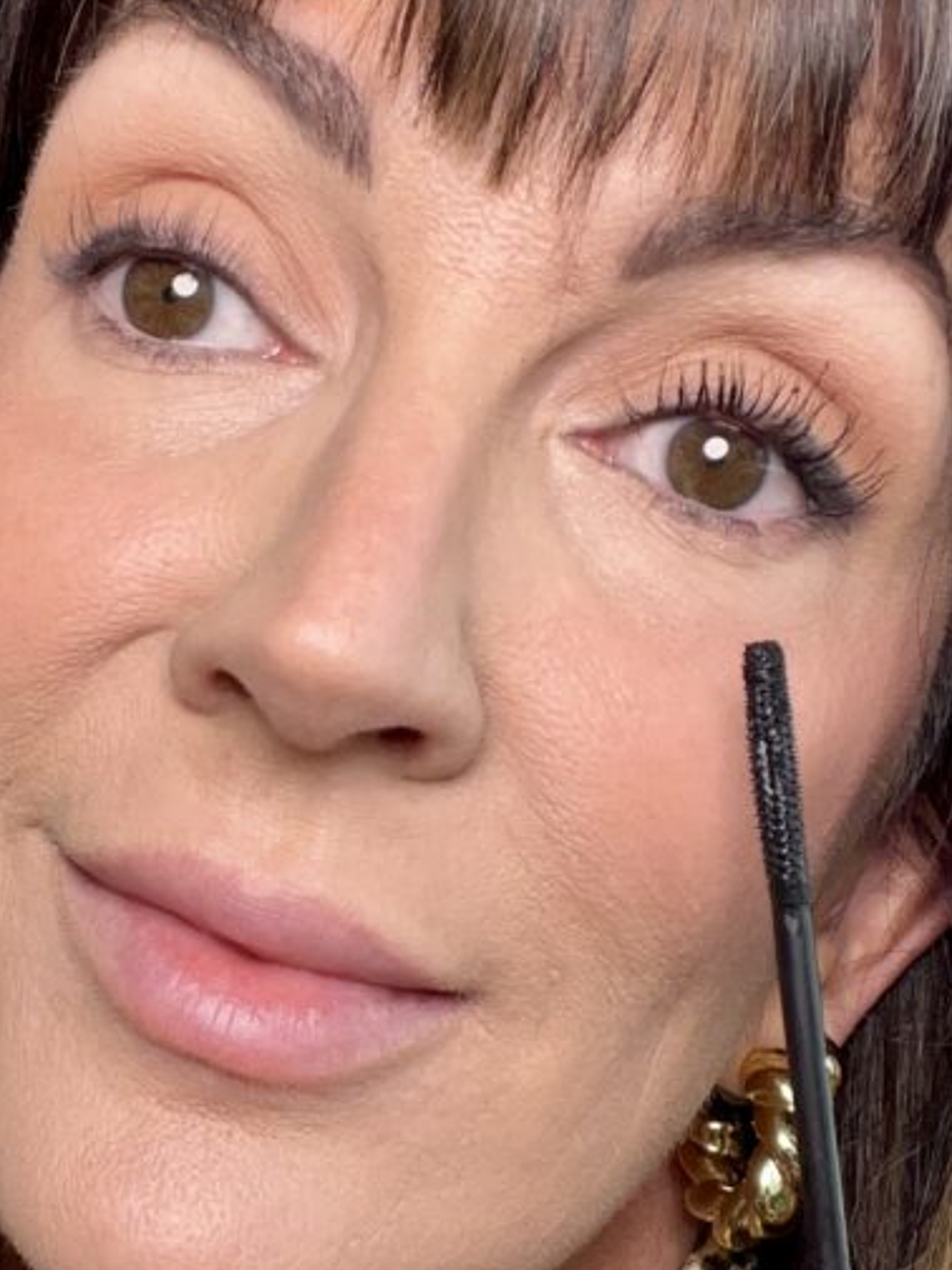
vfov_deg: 31.3
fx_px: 2237
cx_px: 321
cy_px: 901
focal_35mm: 61
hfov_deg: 23.9
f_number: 2.2
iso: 64
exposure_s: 1/120
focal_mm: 2.71
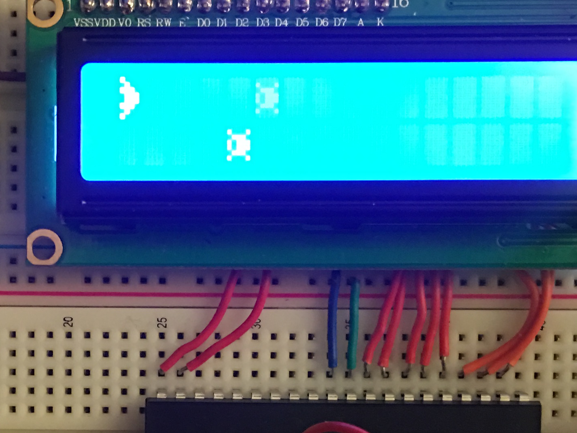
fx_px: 1367
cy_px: 421
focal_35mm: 82
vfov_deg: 17.6
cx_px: 153
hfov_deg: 23.6
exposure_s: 1/4
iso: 50
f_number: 2.2
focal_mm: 4.15
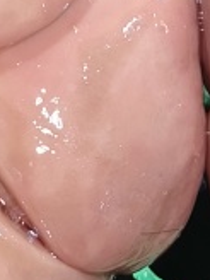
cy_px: -288
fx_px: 1213
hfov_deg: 9.9
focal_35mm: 150
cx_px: 104
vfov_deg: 11.7
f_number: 1.88
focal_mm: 5.6
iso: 939
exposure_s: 1/33.3
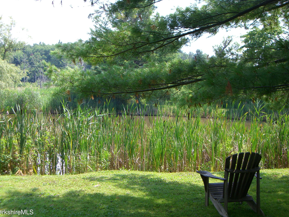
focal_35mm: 57
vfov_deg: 25.7
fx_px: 476
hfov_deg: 33.8
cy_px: 110
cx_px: 143
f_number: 3.3
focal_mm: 9
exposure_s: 1/250
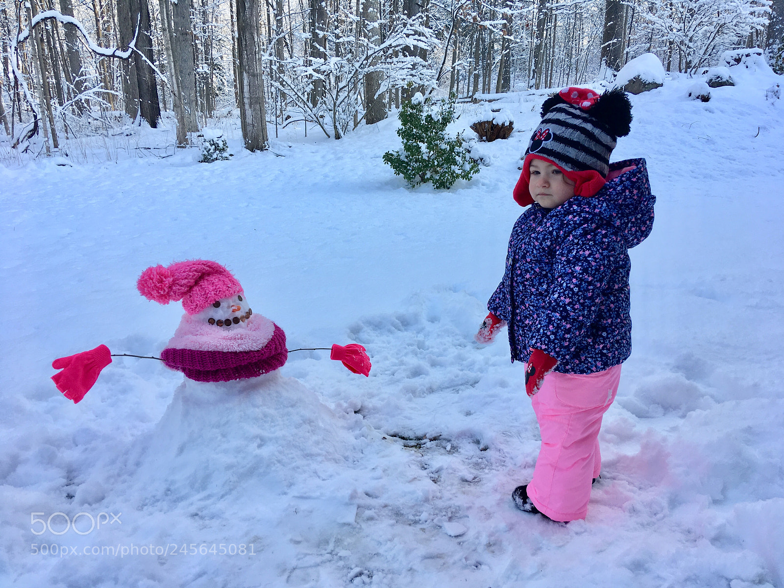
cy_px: 294
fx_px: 657
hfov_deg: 61.7
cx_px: 392
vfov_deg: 48.2
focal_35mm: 29
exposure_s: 1/286
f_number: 2.2
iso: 25
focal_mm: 4.15
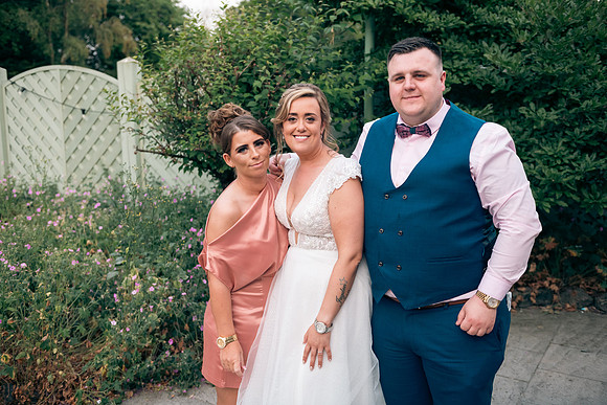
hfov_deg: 50.7
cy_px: 202
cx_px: 304
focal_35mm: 38
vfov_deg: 35.1
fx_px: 641
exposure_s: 1/160
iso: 320
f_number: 3.5
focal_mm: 38
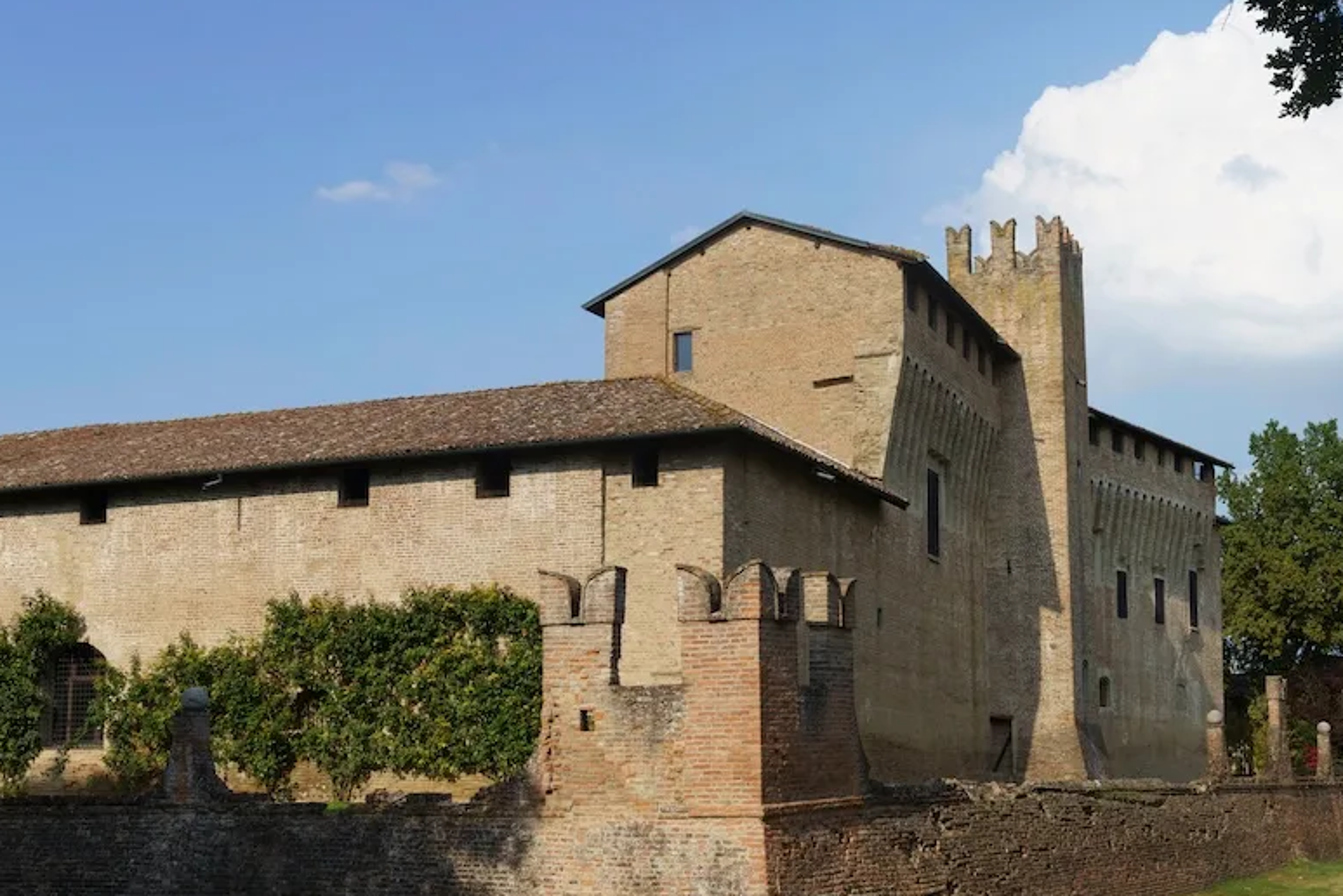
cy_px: 538
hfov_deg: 42.8
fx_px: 1708
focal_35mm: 46
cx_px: 754
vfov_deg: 29.3
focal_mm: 29.5
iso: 100
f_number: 6.3
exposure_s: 1/500
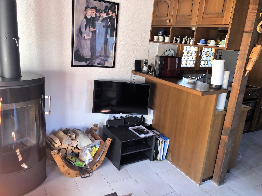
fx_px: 212
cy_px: 98
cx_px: 131
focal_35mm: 28
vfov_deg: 49.7
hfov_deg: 63.4
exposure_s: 1/15
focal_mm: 3.99
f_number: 1.8
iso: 40
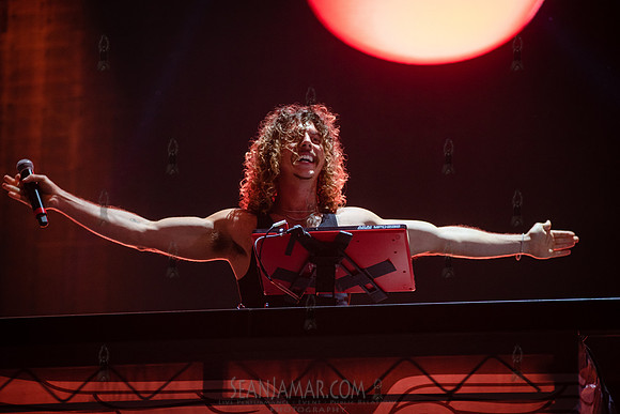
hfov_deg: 16.4
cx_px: 310
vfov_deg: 11.0
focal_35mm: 125
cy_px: 207
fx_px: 2153
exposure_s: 1/125
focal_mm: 125
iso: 1600
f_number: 3.5
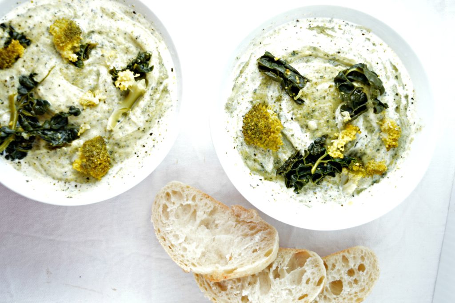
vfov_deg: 30.8
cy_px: 152
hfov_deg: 45.0
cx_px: 228
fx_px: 549
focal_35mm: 44
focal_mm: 29
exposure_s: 1/30
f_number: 5.6
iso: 100
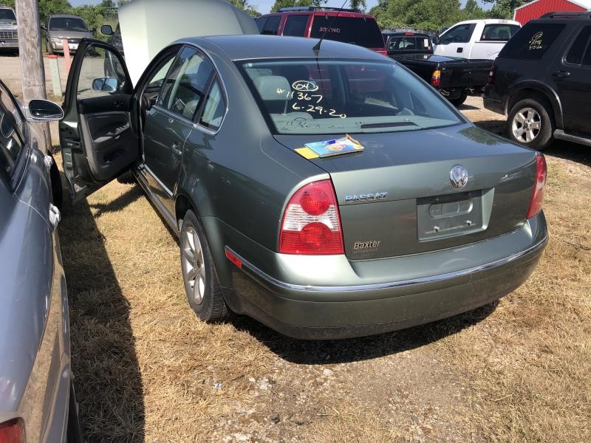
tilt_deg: -19.1
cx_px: 296
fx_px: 478
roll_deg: -0.8
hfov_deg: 63.4
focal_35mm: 28
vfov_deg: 49.7
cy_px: 222
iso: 20
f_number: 1.8
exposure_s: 1/1499
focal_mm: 3.99
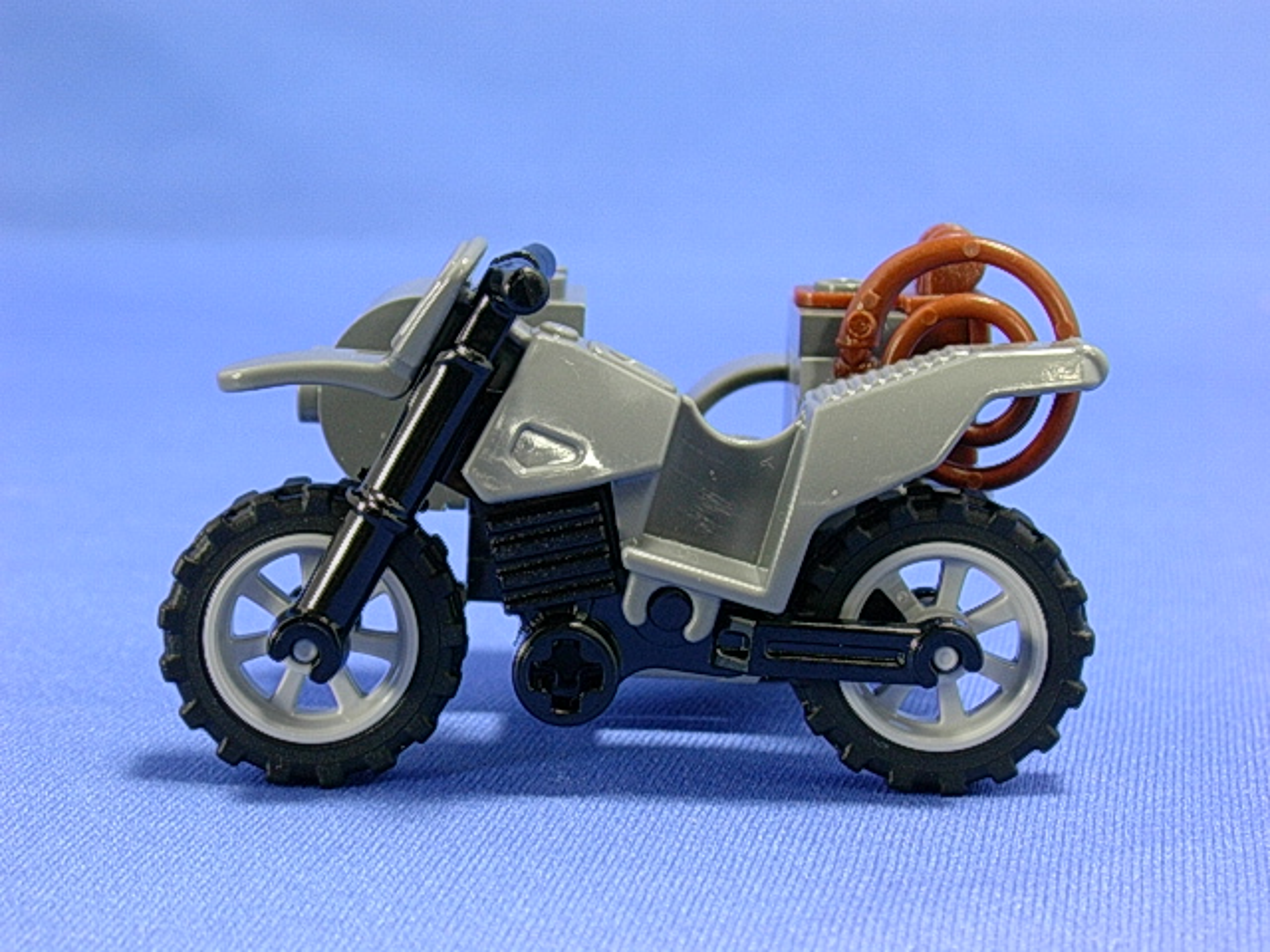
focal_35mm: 79
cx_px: 635
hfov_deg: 24.7
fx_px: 2898
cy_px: 476
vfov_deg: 18.7
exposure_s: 1/7.7
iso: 70
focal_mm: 11.9
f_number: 3.9
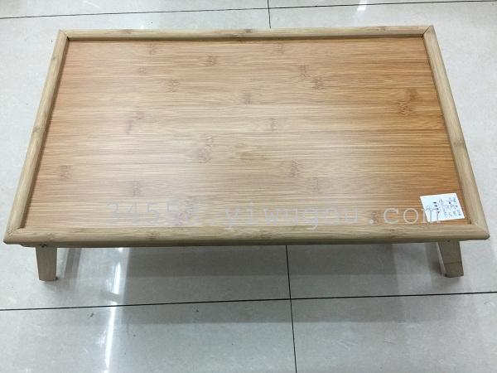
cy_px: 186
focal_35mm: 29
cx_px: 248
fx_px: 416
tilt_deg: -64.3
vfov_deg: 48.2
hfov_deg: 61.7
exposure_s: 1/33
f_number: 2.2
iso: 64
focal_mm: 4.15
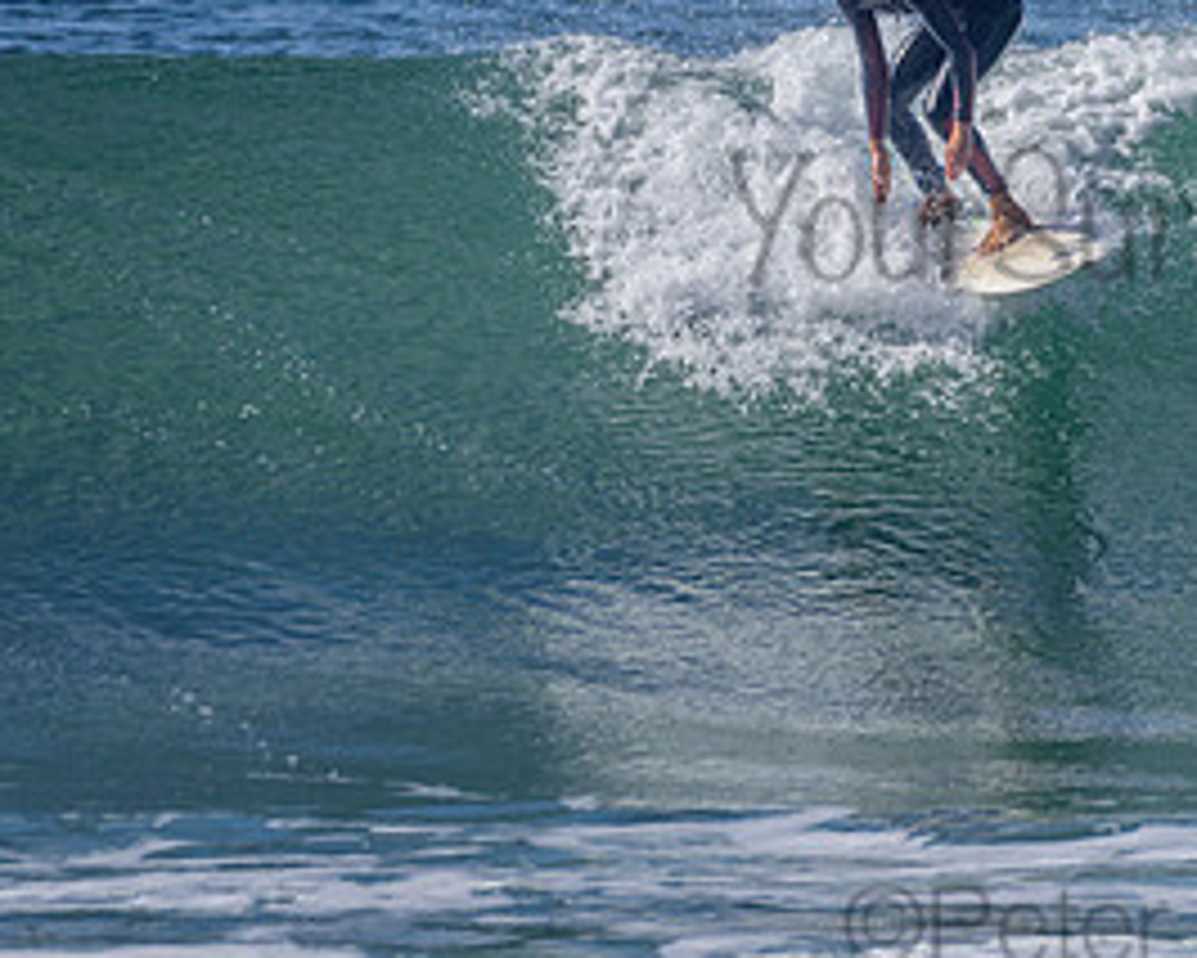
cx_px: 1047
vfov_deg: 1.2
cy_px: 212
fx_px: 44441
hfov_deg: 1.5
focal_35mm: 1254
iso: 220
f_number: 5.6
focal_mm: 500
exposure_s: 1/2000
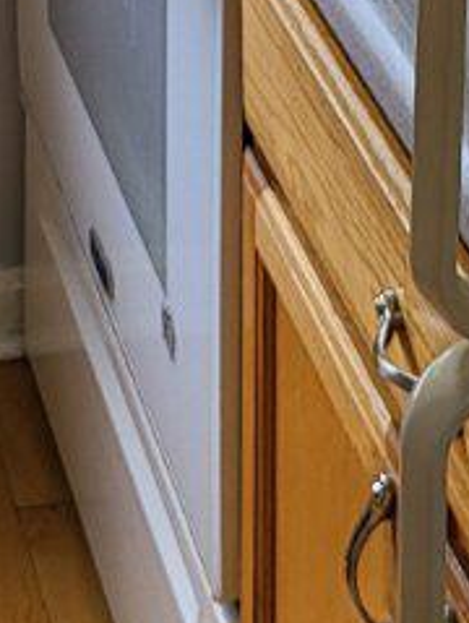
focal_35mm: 154
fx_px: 2775
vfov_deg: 11.3
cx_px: 227
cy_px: -699
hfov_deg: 9.7
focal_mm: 5
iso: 40
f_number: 1.8
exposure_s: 1/126
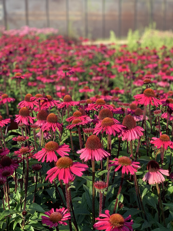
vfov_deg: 36.8
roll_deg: +1.1
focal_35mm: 52
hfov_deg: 28.0
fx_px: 347
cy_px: 116
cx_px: 86
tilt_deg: -13.9
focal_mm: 6
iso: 16
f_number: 2.4
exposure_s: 1/171
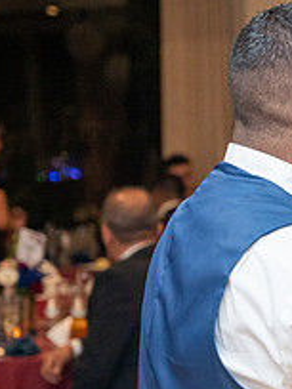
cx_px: 469
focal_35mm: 191
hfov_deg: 7.6
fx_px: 2148
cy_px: 244
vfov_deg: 10.4
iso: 2500
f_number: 4
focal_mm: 70
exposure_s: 1/160
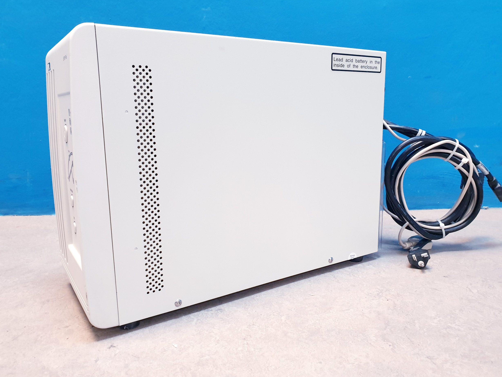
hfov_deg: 65.3
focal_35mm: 27
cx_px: 258
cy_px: 188
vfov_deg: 51.4
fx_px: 392
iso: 400
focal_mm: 4.3
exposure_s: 1/50
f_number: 2.4
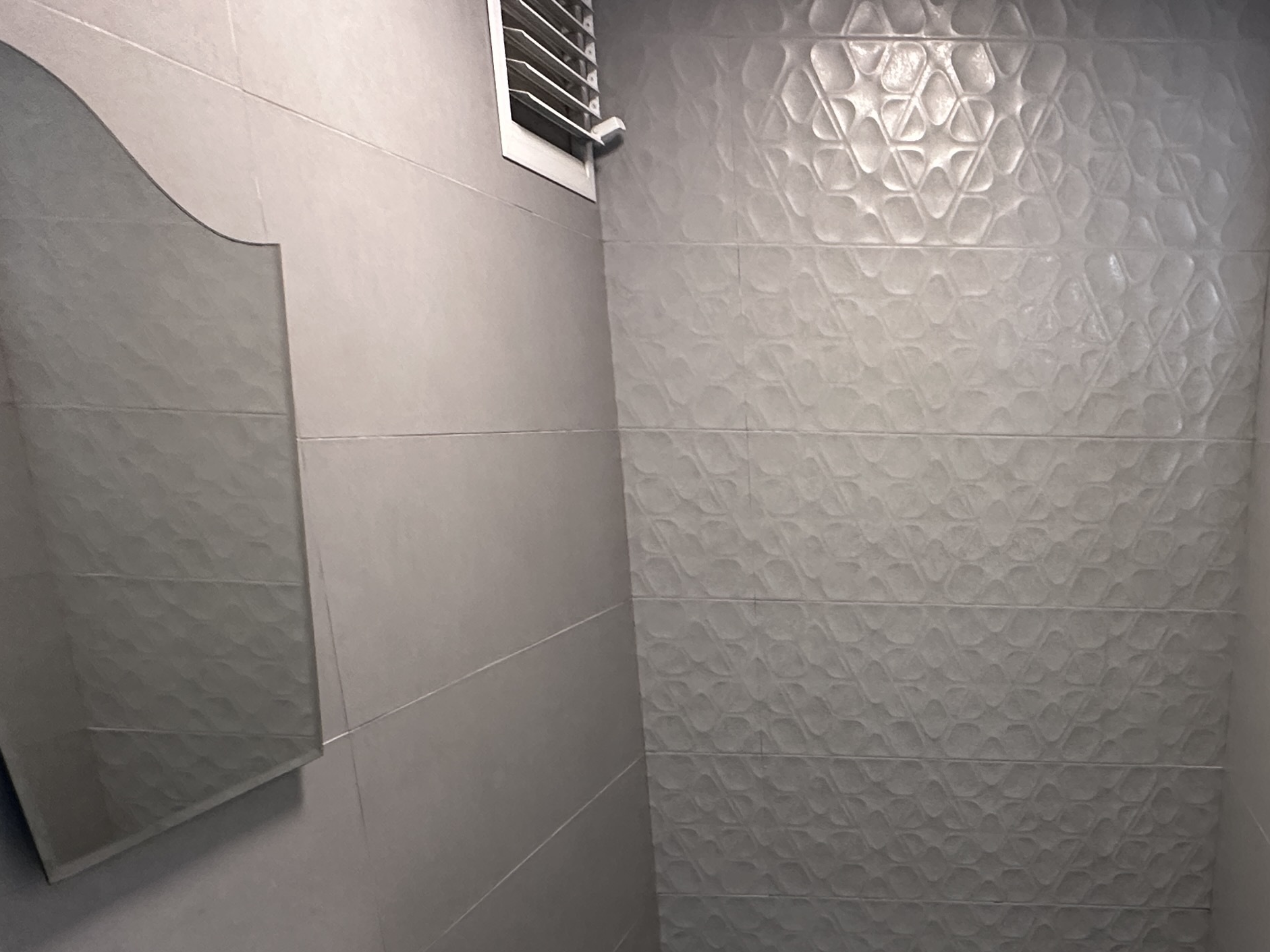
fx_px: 1101
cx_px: 980
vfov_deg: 44.3
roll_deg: -1.2
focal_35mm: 30
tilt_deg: -17.9
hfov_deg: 56.5
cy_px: 772
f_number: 2.2
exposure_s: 1/100
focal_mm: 2.22
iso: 250
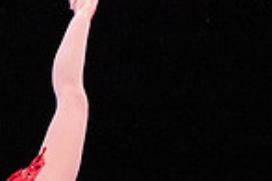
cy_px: 197
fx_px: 10381
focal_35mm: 1374
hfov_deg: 1.5
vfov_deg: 1.0
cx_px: -133
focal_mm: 348
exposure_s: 1/500
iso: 16000
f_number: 11
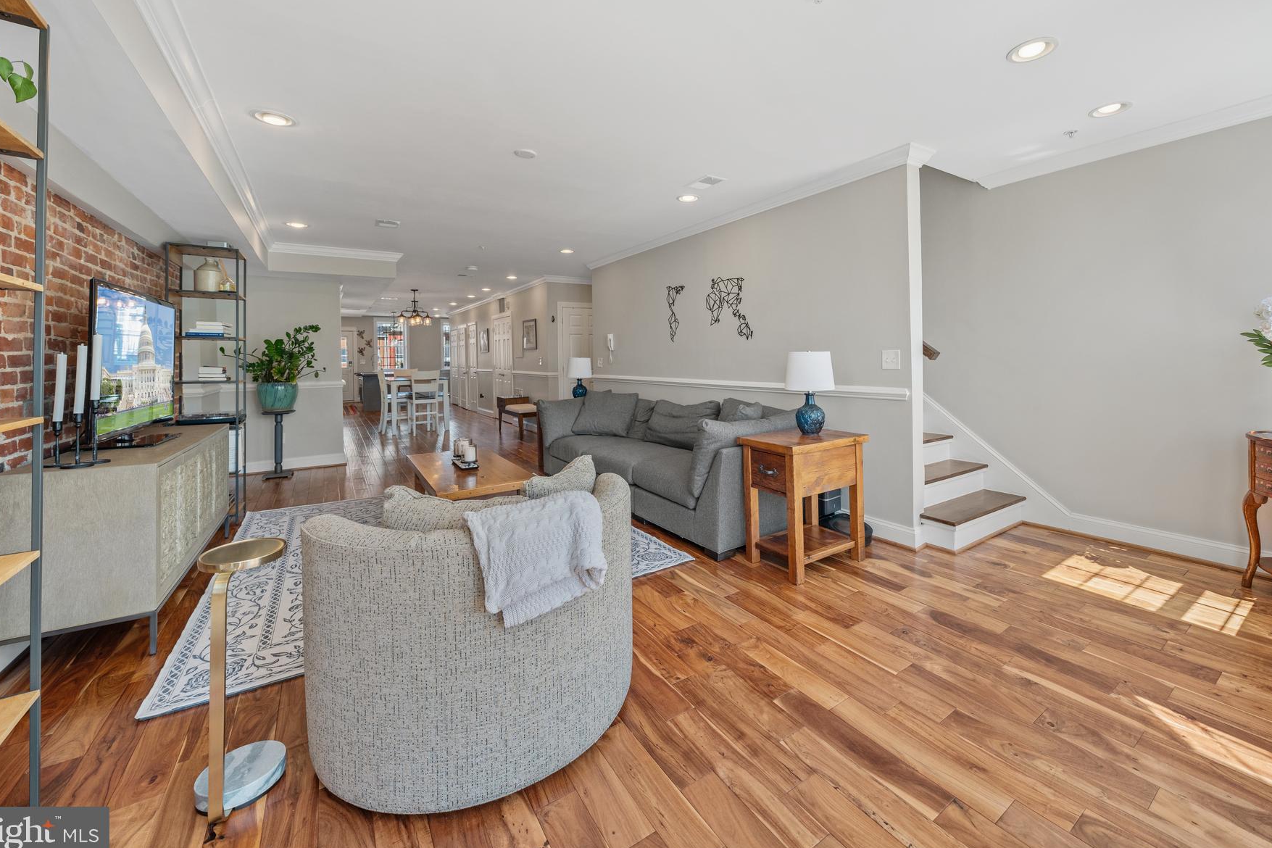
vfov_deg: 80.7
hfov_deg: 104.0
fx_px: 495
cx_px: 691
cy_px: 365
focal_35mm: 14
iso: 800
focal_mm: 12
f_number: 4.5
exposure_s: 1/50
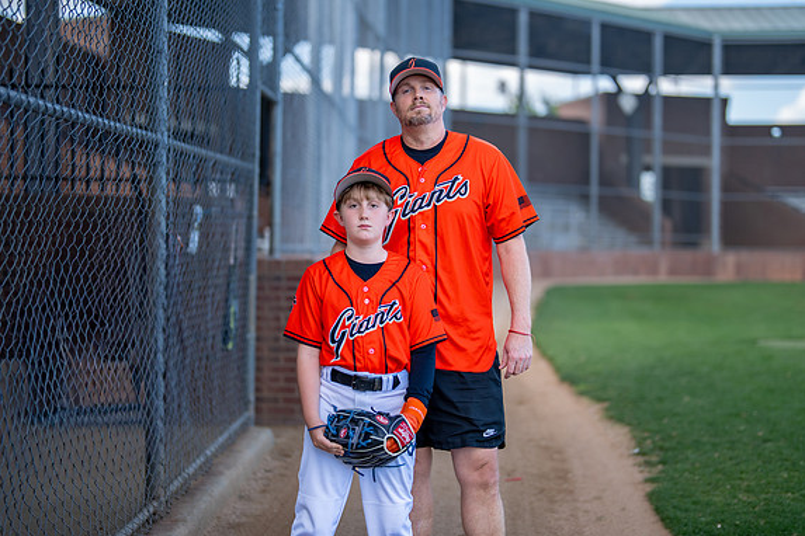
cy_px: 255
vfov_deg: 23.4
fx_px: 1297
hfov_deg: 34.5
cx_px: 435
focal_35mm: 58
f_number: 1.2
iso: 125
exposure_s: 1/2000
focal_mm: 50
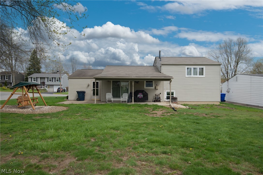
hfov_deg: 73.8
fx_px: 175
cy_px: 88
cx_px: 132
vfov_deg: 53.1
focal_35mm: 24
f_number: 6.3
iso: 100
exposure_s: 1/320
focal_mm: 24
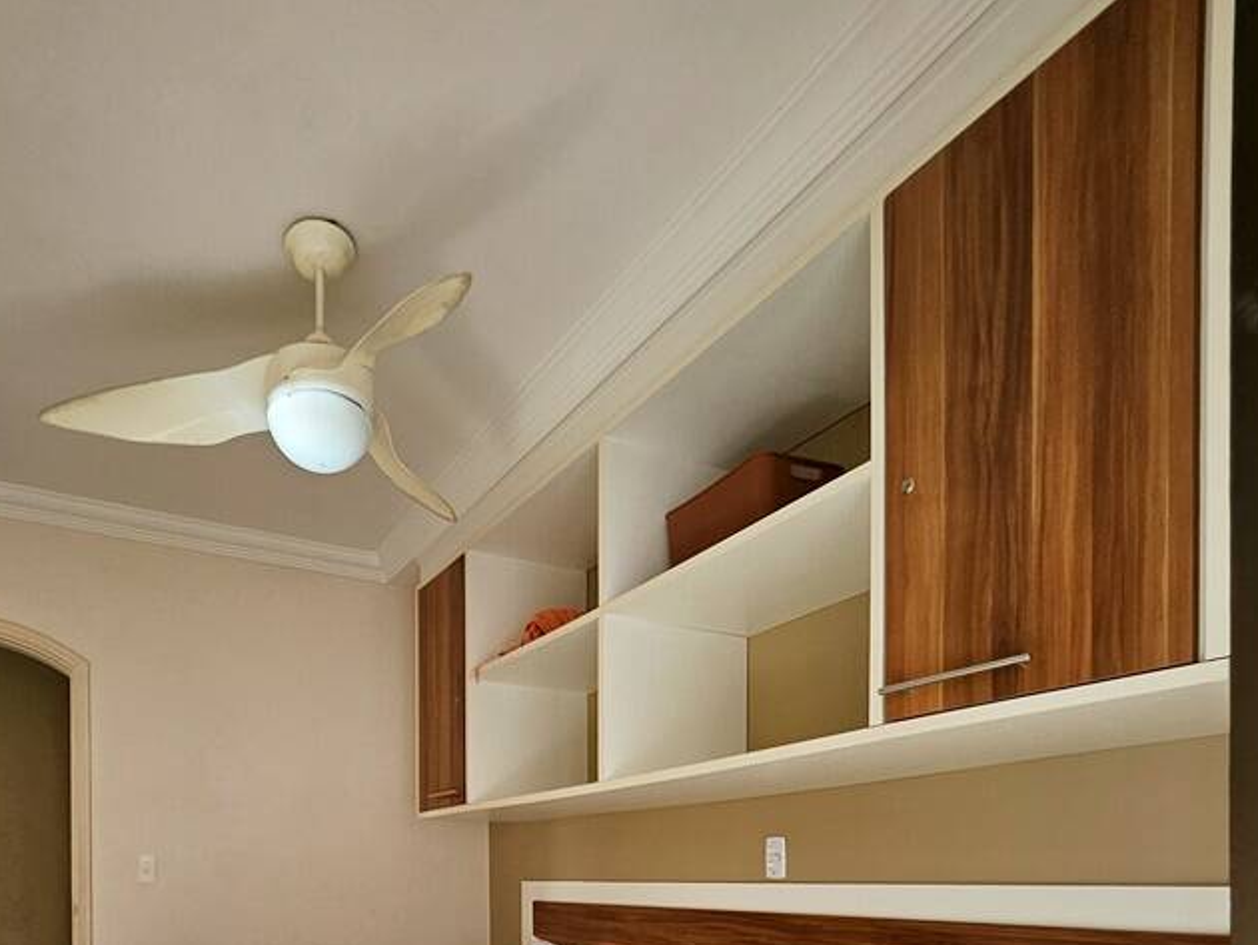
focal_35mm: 22
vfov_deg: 52.0
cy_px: 888
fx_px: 800
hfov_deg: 75.3
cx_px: 487
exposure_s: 1/253
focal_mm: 1.7
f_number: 2.2
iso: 32
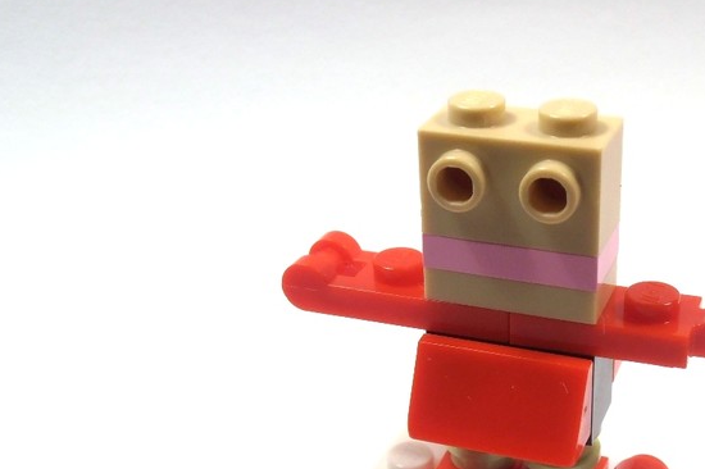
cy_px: 336
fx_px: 1233
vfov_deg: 21.4
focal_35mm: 63
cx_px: 491
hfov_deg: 31.6
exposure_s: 1/80
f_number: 3.9
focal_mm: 6.61
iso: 80
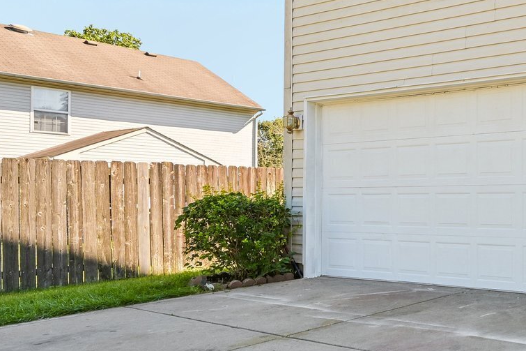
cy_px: 194
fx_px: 555
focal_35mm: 38
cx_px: 643
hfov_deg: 37.3
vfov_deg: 35.0
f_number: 8
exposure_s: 1/60
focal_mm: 14
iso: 100
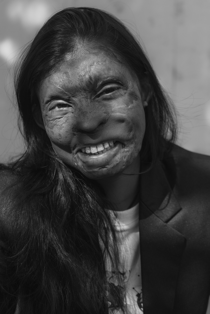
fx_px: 472
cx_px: 105
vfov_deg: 36.9
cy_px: 157
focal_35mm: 54
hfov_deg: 25.1
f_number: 5
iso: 200
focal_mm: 54
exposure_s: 1/640
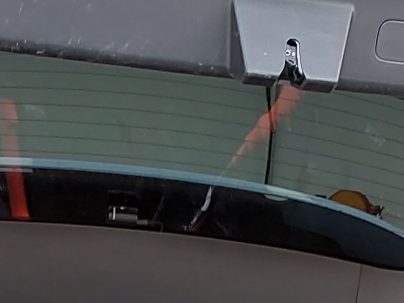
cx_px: 133
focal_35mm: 114
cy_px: 473
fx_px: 1330
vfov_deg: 12.3
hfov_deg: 17.2
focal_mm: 2.91
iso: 64
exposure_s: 1/120
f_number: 1.9
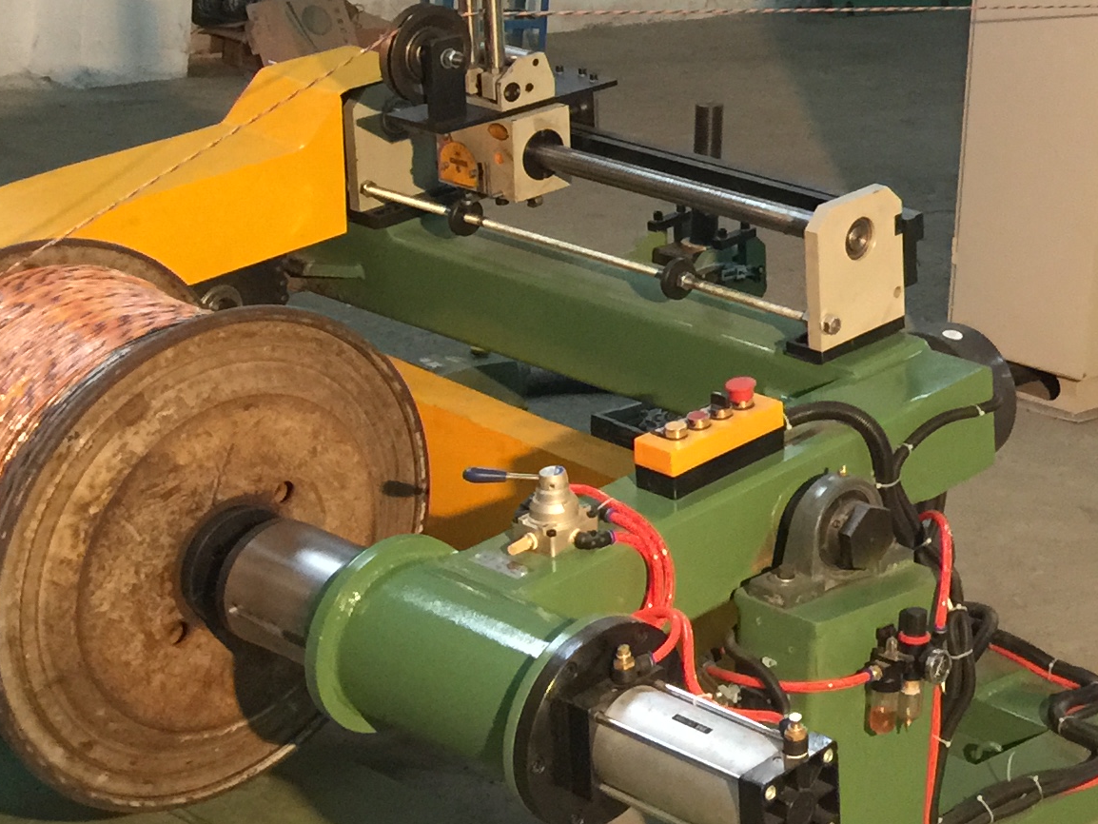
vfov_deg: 17.5
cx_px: 1145
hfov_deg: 22.7
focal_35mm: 82
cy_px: -46
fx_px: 2602
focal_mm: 4.15
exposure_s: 1/10
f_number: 2.2
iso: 125
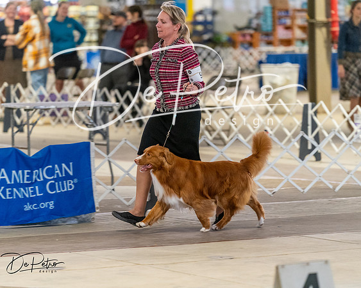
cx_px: 180
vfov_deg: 7.0
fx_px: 2346
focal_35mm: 220
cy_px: 144
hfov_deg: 8.8
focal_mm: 195
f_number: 3.5
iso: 6400
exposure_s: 1/250
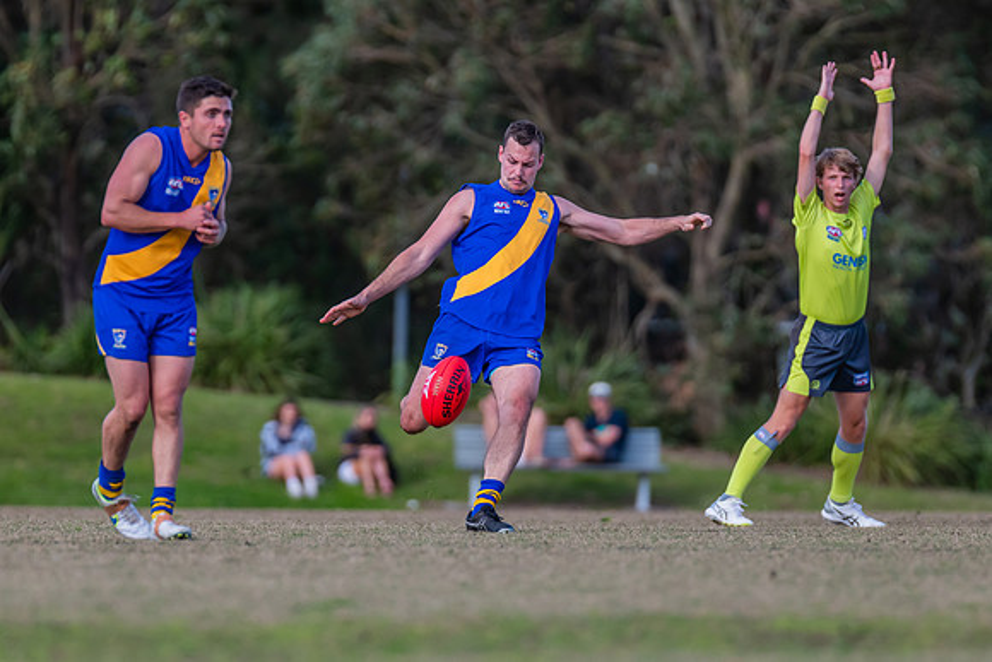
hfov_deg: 4.8
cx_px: 464
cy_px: 310
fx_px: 11931
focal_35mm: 433
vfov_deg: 3.2
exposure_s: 1/2000
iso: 800
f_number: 4.5
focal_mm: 330
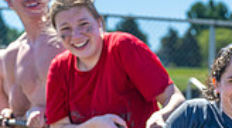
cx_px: 306
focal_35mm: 201
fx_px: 1232
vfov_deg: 6.0
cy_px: 110
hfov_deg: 10.5
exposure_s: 1/1250
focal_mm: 54
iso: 100
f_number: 4
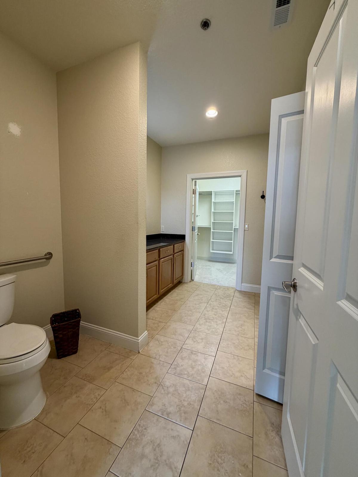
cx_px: 179
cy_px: 238
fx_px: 193
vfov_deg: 102.1
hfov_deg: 85.7
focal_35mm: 14
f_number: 2.2
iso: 200
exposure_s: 1/60
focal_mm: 2.22
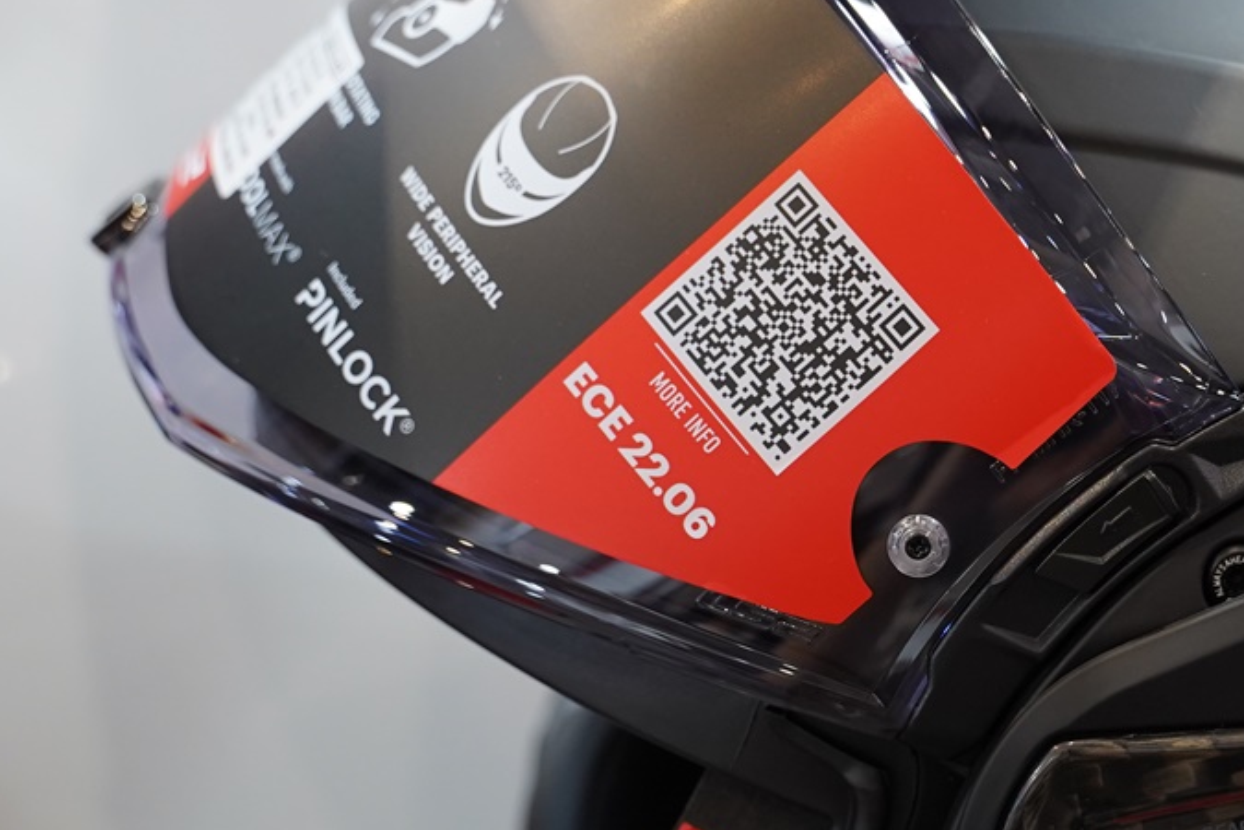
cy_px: 564
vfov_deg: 17.0
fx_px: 2764
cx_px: 1121
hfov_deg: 24.6
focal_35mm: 80
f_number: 3.5
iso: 1000
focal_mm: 30
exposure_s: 1/60
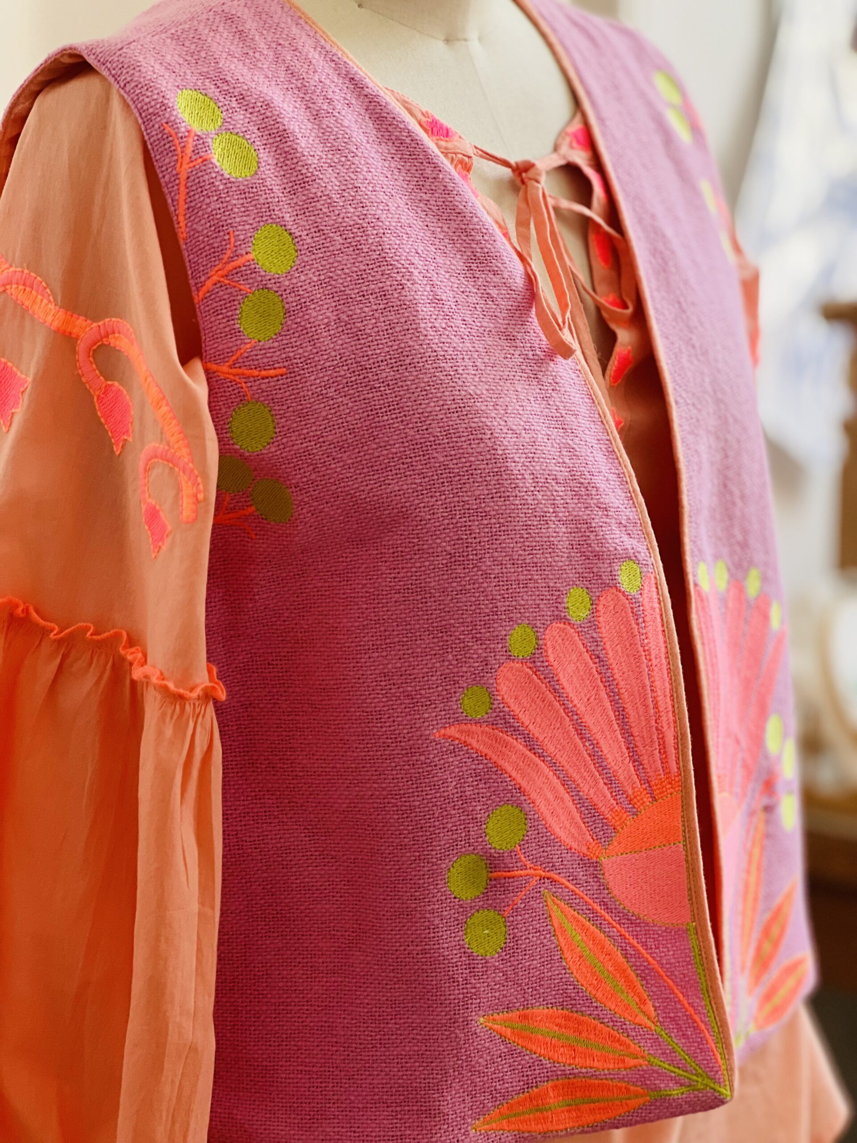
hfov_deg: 19.1
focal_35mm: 77
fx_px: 2542
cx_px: 428
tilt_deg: -14.0
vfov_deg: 25.3
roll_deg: +0.2
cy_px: 572
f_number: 2.8
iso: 125
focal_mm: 9
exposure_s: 1/33
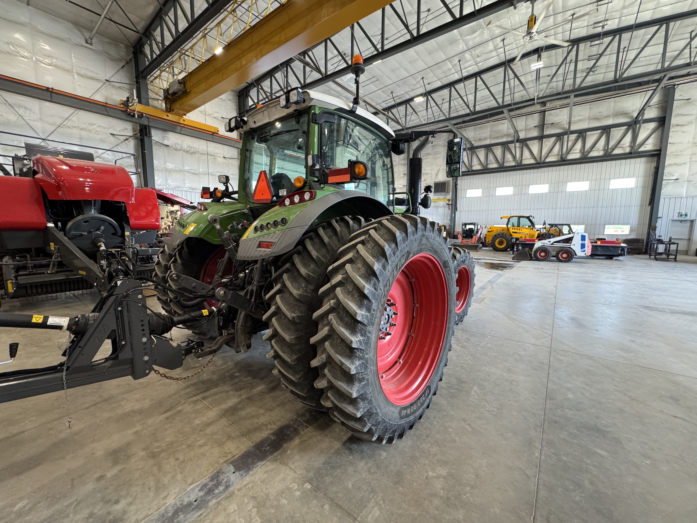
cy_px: 262
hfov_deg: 102.1
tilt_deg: -7.3
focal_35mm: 14
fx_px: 282
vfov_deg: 85.7
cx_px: 348
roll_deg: -0.3
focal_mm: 2.22
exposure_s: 1/120
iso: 320
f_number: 2.2
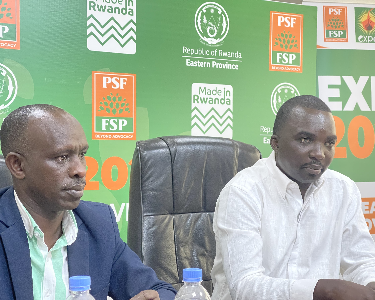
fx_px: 744
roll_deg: +0.1
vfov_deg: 22.8
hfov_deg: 28.3
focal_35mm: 67
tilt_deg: +0.9
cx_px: 199
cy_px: 150
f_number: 2.2
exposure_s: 1/60
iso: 320
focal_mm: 7.5
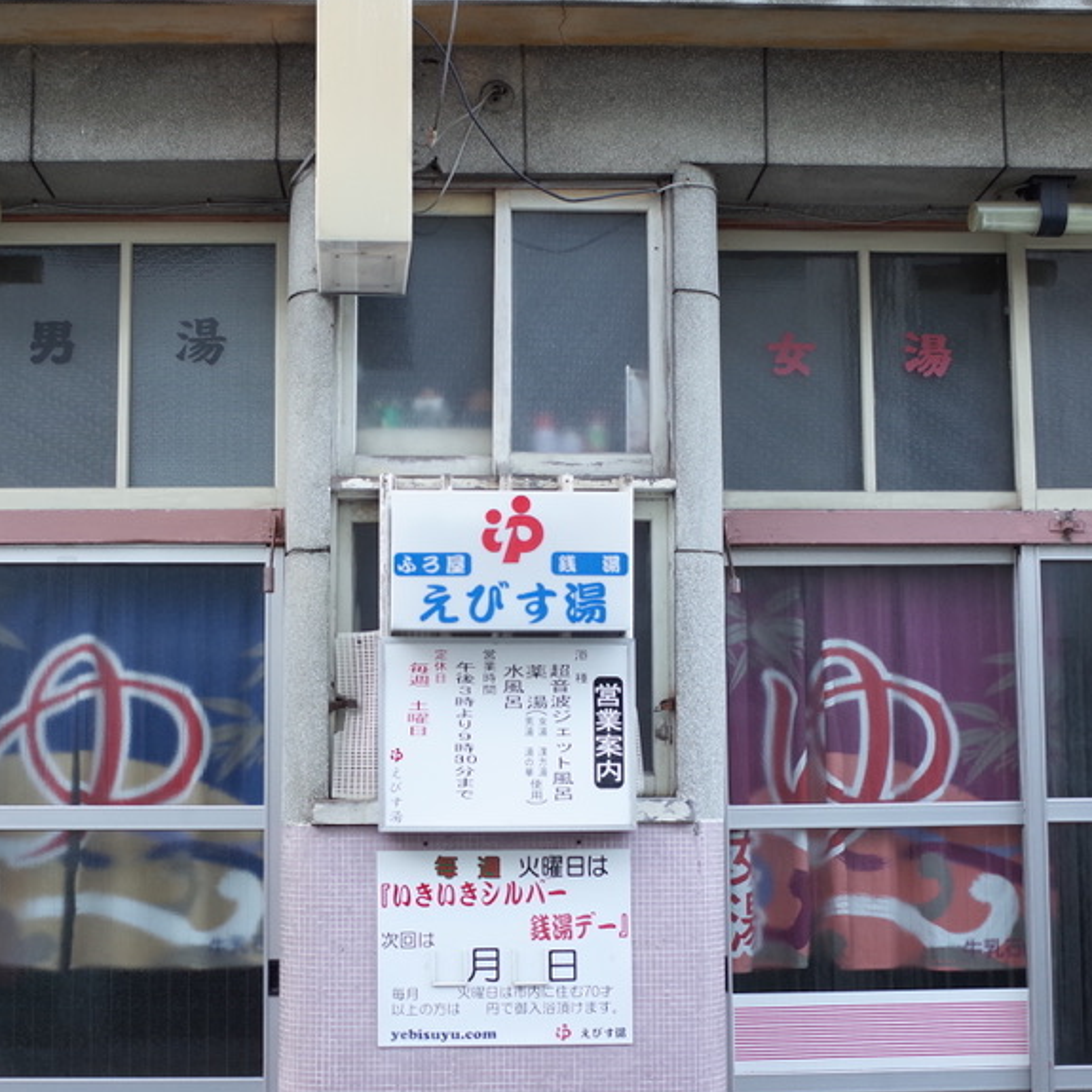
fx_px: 1606
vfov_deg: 37.4
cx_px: 453
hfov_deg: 37.4
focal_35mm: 45
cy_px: 645
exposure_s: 1/40
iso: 320
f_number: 2.8
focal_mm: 18.3
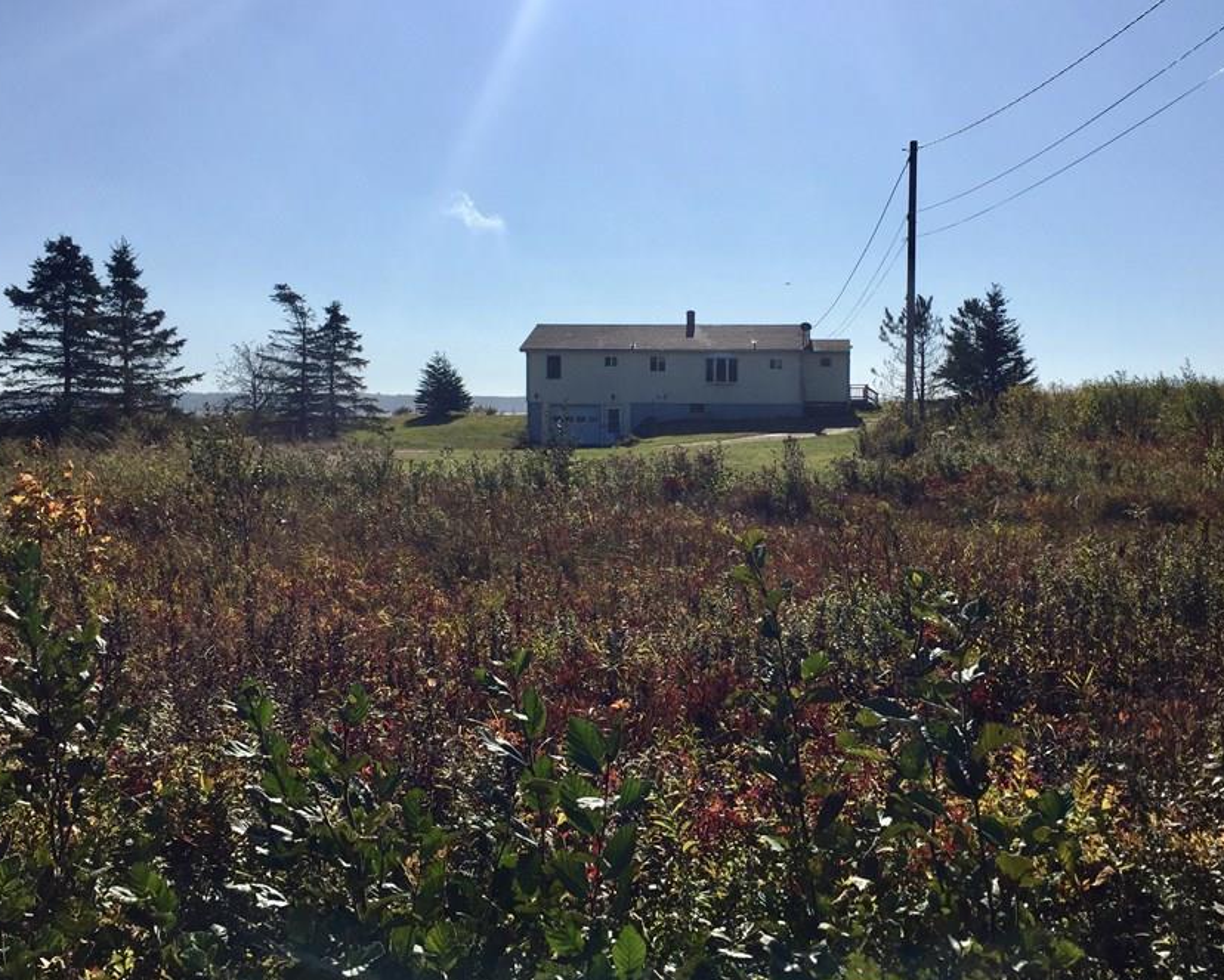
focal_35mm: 35
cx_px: 664
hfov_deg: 51.5
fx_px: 1268
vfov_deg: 42.2
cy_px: 448
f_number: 2.2
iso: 32
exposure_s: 1/4405
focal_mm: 4.15
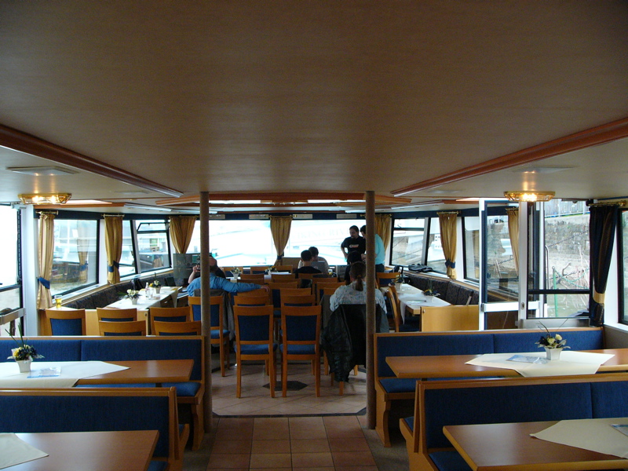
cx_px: 314
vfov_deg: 39.7
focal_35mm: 36
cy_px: 236
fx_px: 653
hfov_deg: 51.4
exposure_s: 1/80
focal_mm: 6
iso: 200
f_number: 2.8
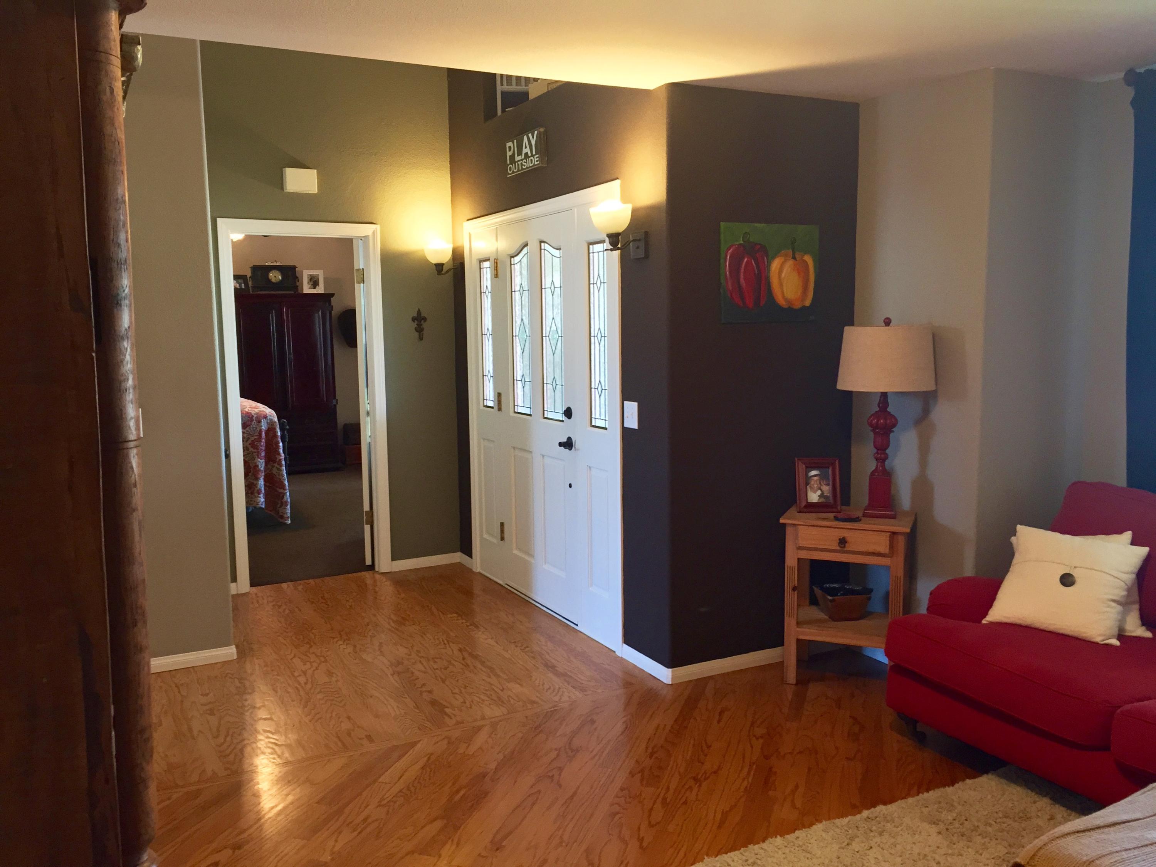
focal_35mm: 29
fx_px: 968
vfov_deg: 48.2
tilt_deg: -6.2
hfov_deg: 61.7
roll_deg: +0.5
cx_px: 578
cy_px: 434
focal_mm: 4.15
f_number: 2.2
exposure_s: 1/30
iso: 160
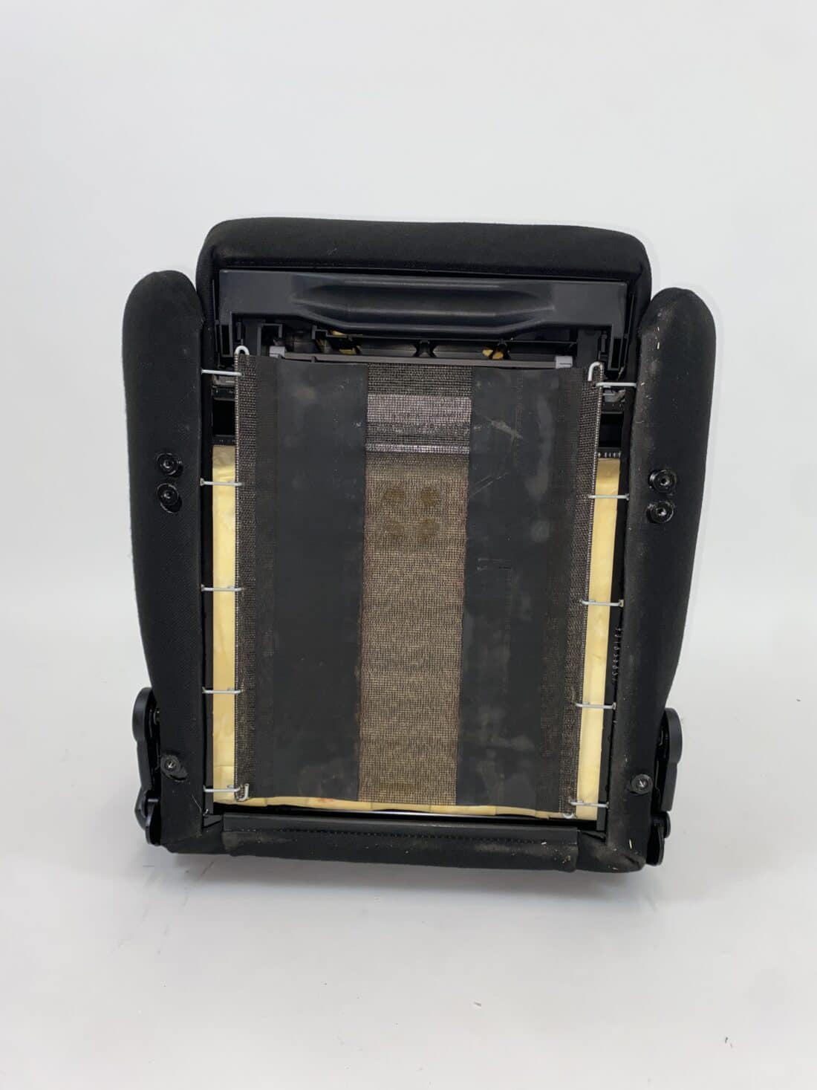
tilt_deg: -5.8
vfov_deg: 67.3
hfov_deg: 53.1
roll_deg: -3.0
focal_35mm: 26
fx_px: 818
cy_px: 545
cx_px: 408
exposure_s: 1/100
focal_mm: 4.25
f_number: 1.8
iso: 40
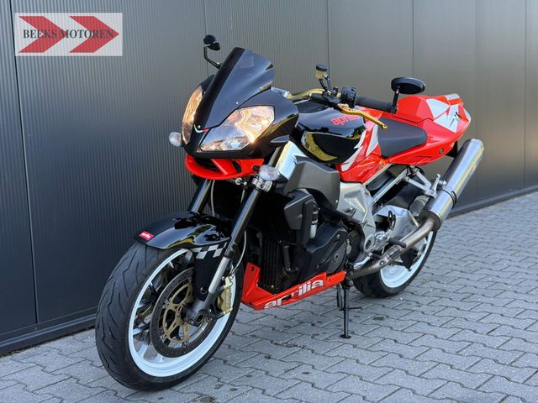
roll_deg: +2.0
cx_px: 269
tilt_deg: -6.9
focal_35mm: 48
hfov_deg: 39.7
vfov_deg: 30.3
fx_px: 746
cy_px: 202
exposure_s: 1/270
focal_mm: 6.76
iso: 100
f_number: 1.78
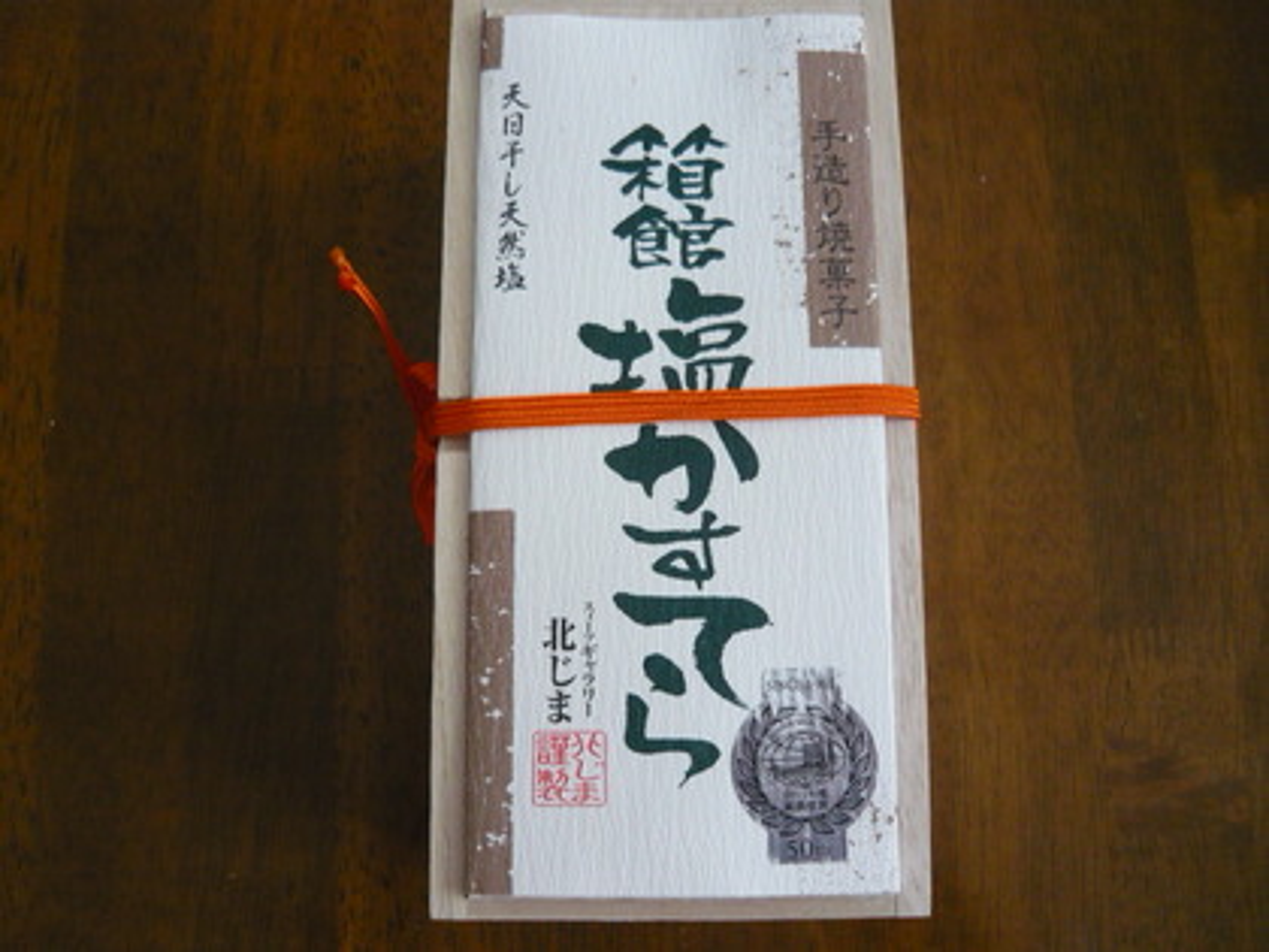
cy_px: 476
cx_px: 634
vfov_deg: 42.9
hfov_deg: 55.4
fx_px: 1210
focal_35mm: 33
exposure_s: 1/30
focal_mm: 5.5
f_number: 2.8
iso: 400
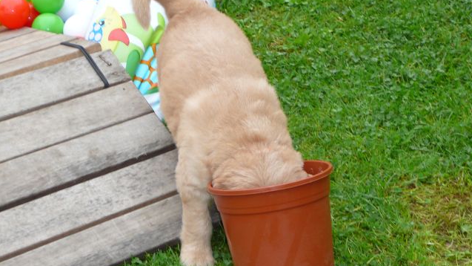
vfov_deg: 11.6
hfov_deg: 20.6
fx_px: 1301
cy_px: 150
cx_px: 236
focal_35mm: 104
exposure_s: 1/80
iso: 80
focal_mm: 14.1
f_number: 3.9
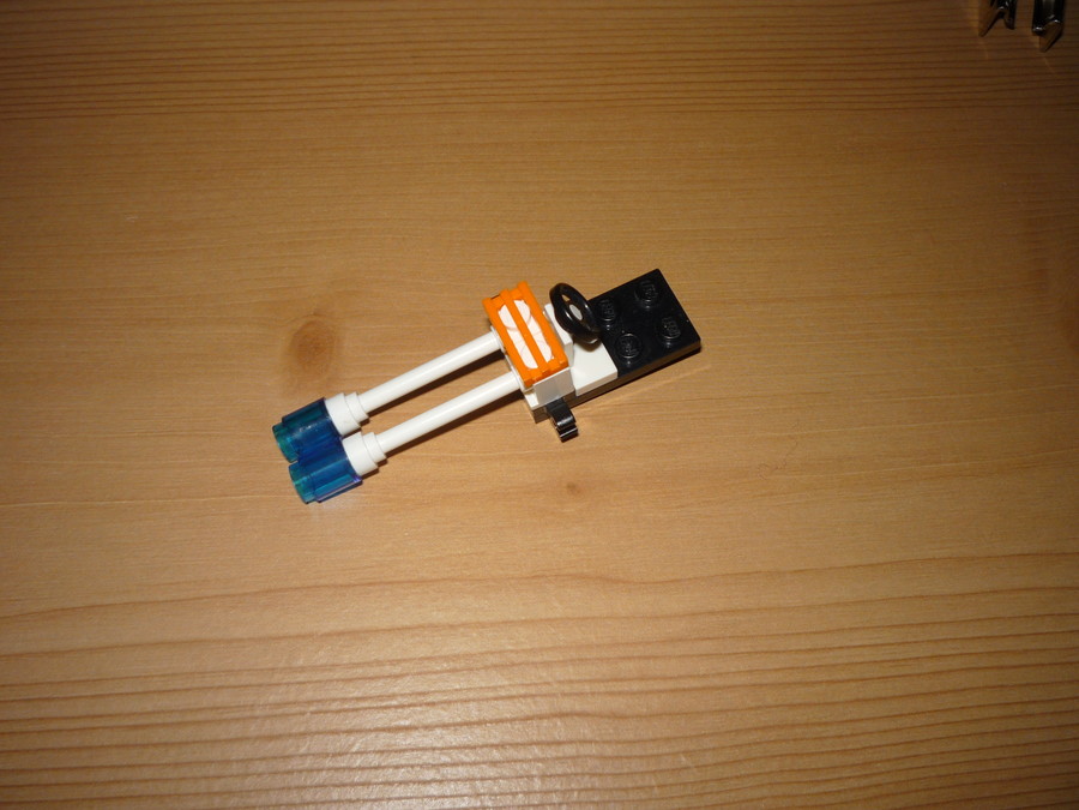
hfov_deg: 56.8
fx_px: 997
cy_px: 405
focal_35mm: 32
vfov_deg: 44.2
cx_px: 540
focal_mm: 5.2
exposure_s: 1/30
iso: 100
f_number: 4
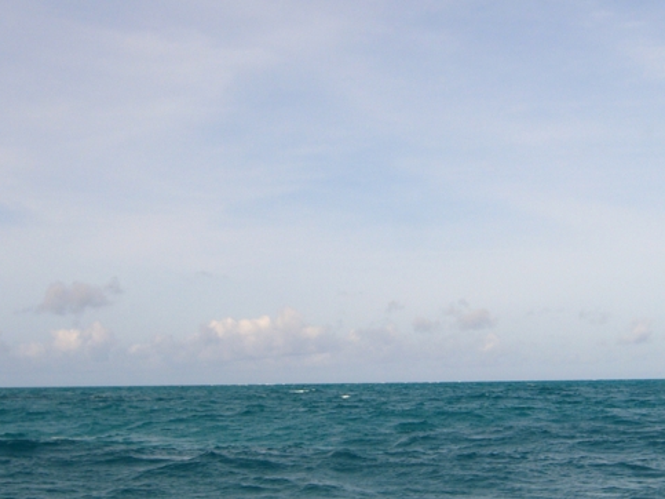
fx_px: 1210
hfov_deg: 30.7
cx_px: 398
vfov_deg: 23.2
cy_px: 320
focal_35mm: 63
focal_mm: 7.9
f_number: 8
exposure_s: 1/320
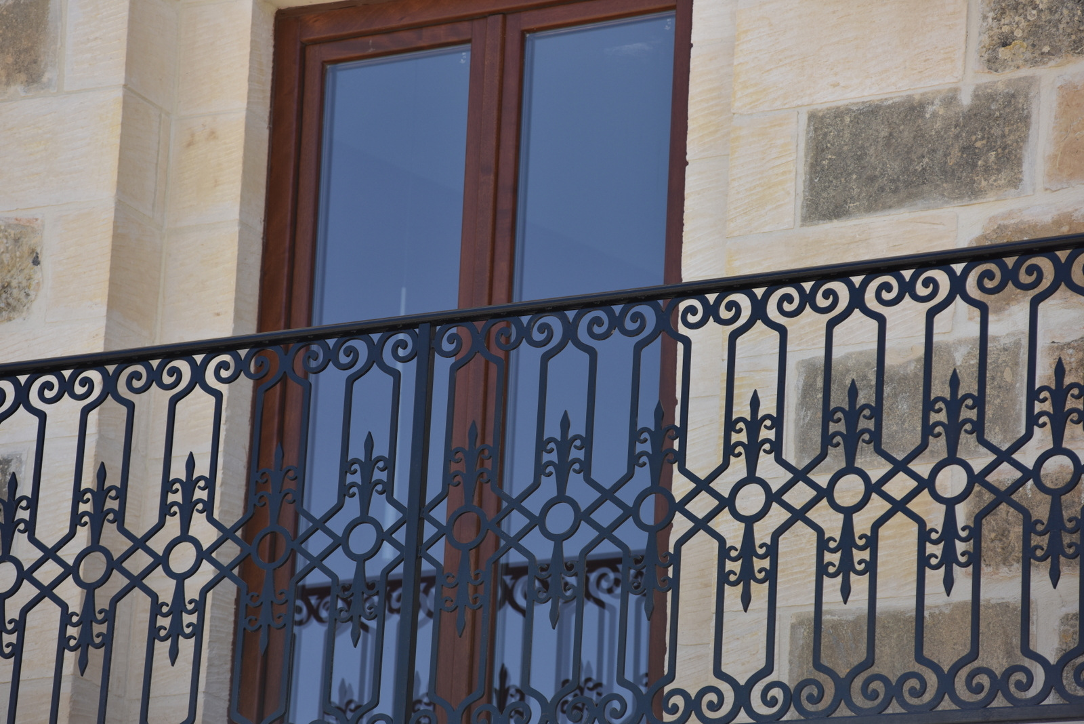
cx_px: 542
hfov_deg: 11.1
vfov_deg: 7.4
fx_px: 5572
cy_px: 362
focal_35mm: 185
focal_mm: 185
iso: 200
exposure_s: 1/1000
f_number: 5.6
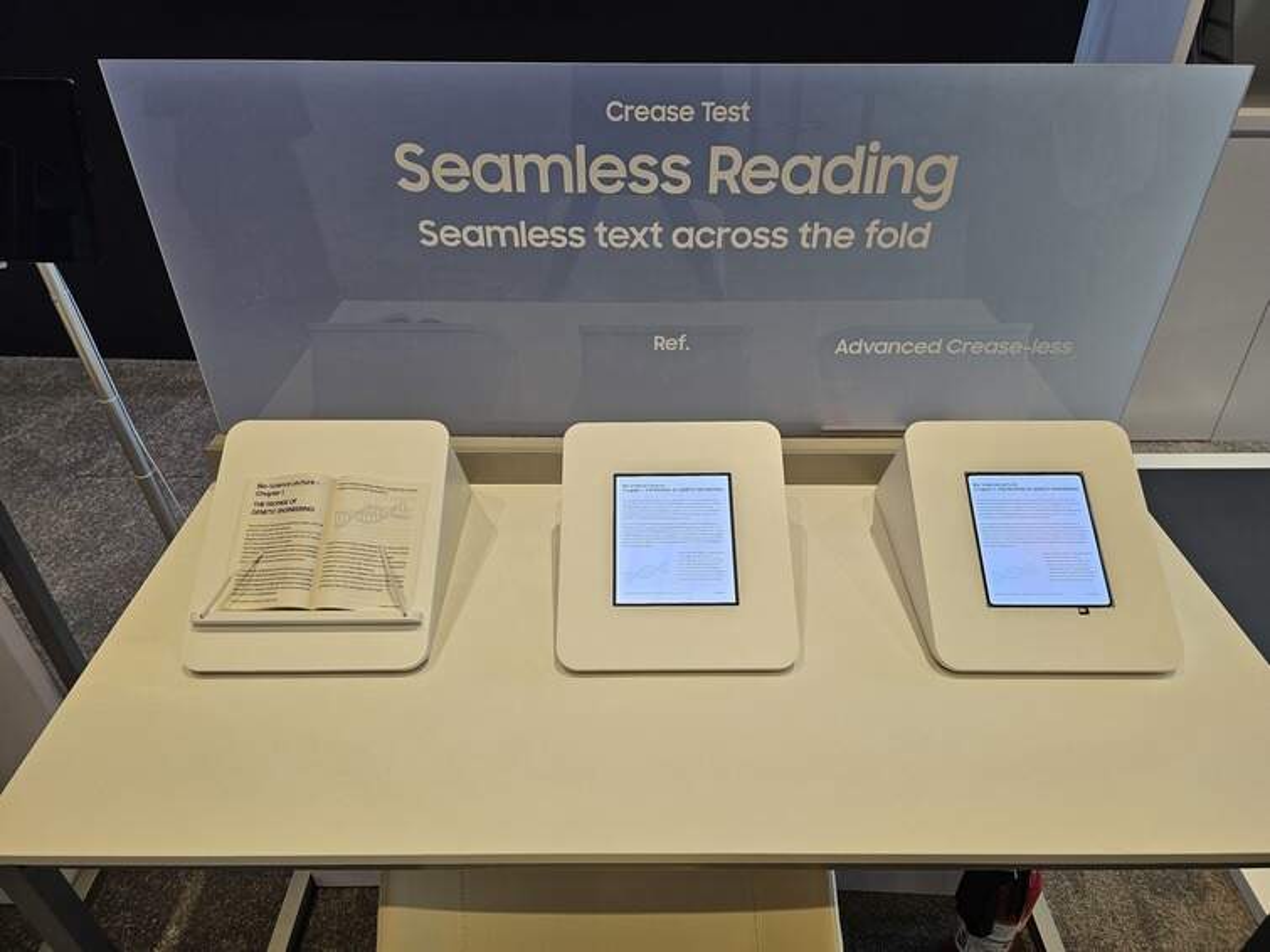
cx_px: 635
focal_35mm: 23
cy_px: 476
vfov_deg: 58.9
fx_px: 844
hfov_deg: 73.9
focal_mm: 6.3
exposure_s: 1/120
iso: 80
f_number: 1.7
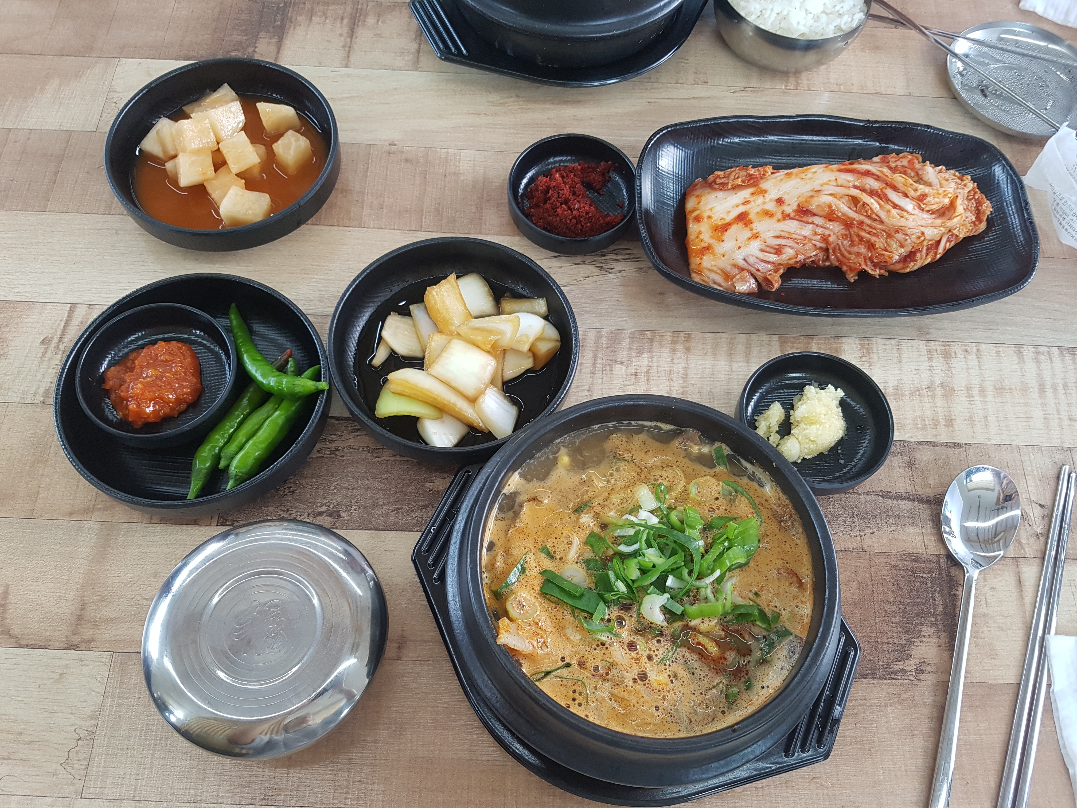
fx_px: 809
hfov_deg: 67.3
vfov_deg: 53.1
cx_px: 538
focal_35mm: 26
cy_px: 404
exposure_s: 1/120
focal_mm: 4.2
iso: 100
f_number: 1.7
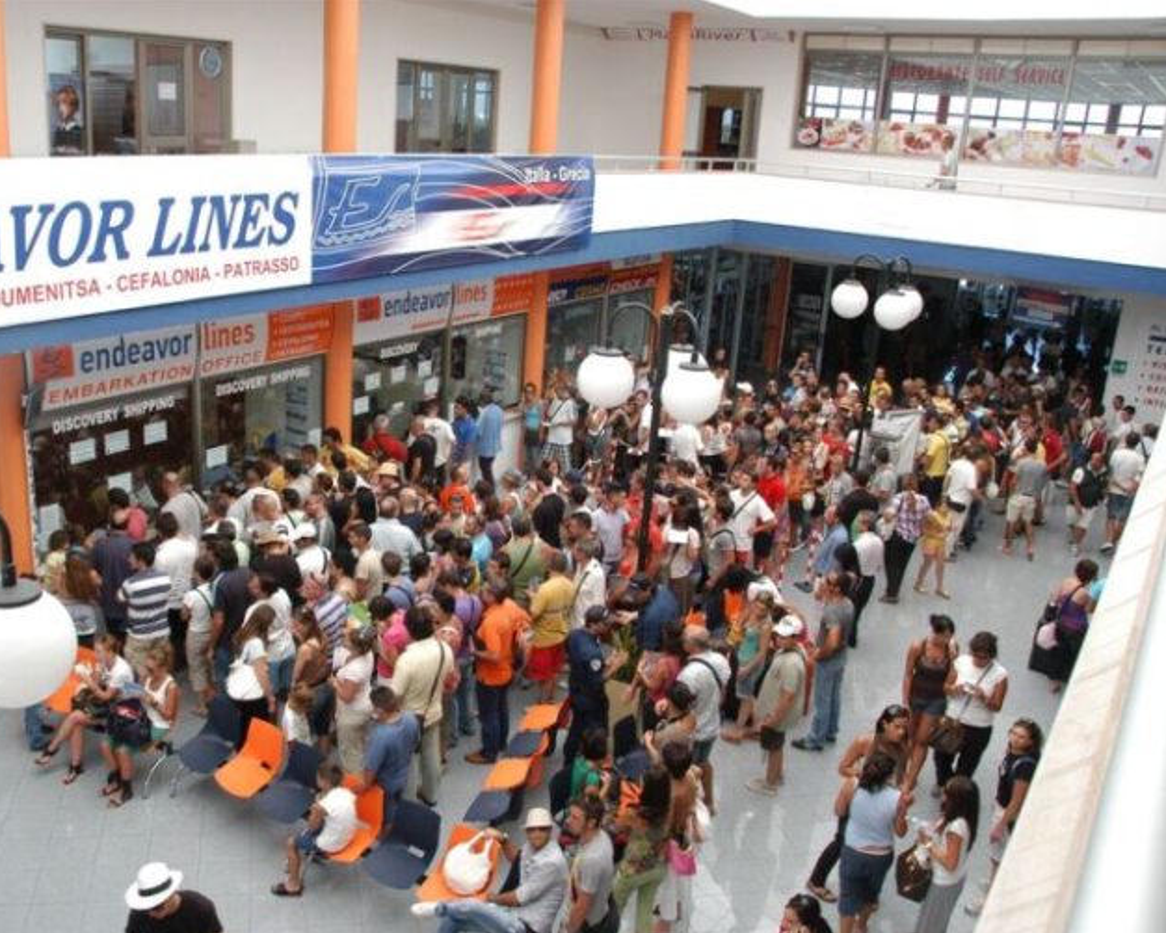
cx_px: 467
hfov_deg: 56.7
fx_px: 1070
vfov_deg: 47.1
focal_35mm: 31
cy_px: 471
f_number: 5.6
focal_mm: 18
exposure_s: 1/200
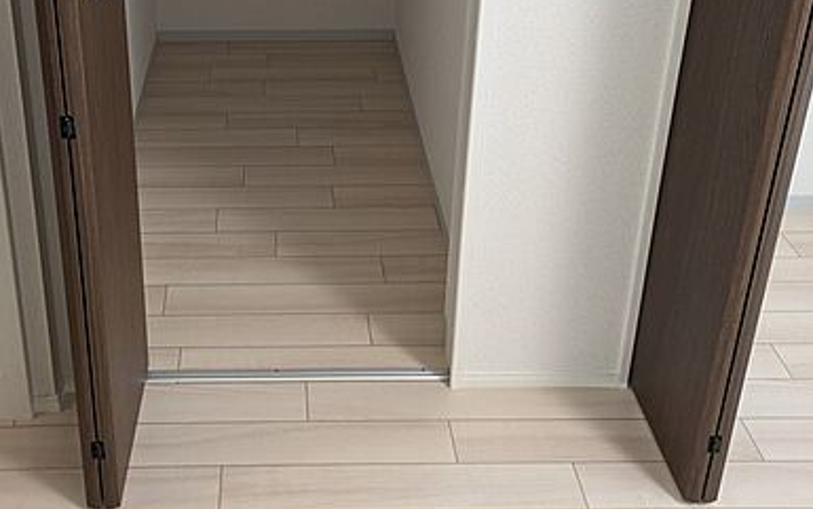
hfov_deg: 44.8
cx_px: 300
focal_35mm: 44
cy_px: 6
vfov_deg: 27.6
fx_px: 975
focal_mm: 5.43
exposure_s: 1/120
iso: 297
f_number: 1.89
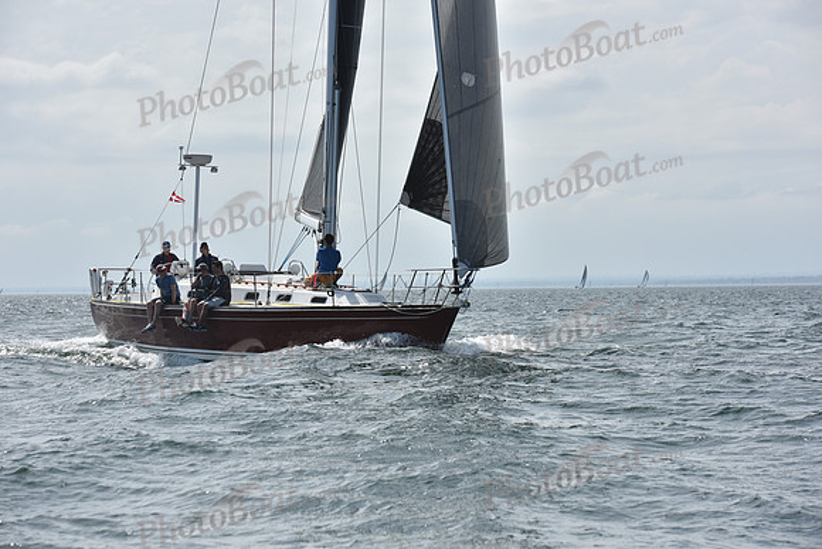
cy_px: 274
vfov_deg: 11.0
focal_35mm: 125
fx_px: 2855
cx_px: 411
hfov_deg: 16.4
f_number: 7.1
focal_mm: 125
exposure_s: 1/1250
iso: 200
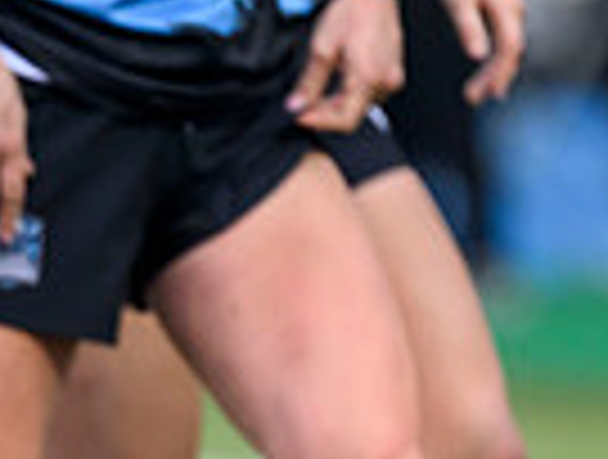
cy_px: 442
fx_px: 36085
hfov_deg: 1.0
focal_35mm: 2049
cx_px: -330
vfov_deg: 0.7
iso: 1600
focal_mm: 400
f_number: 3.2
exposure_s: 1/1600
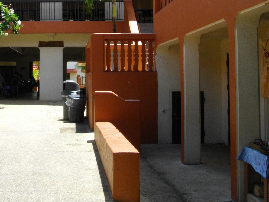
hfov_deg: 28.6
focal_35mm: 66
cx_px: 46
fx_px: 513
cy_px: 26
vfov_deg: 21.8
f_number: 5.5
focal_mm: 5.7
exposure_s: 1/200
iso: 100
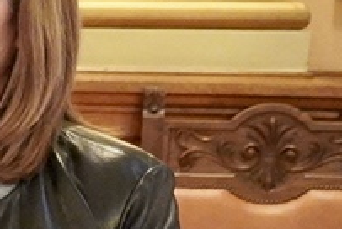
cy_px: 416
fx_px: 2502
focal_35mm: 263
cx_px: -989
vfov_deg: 5.2
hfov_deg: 6.4
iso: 8000
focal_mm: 33
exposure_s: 1/160
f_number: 4
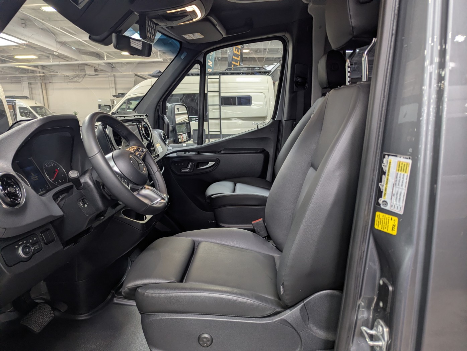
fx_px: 324
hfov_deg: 71.5
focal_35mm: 24
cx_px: 234
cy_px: 176
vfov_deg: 56.9
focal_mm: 6.81
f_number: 1.85
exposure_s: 1/70
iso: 182
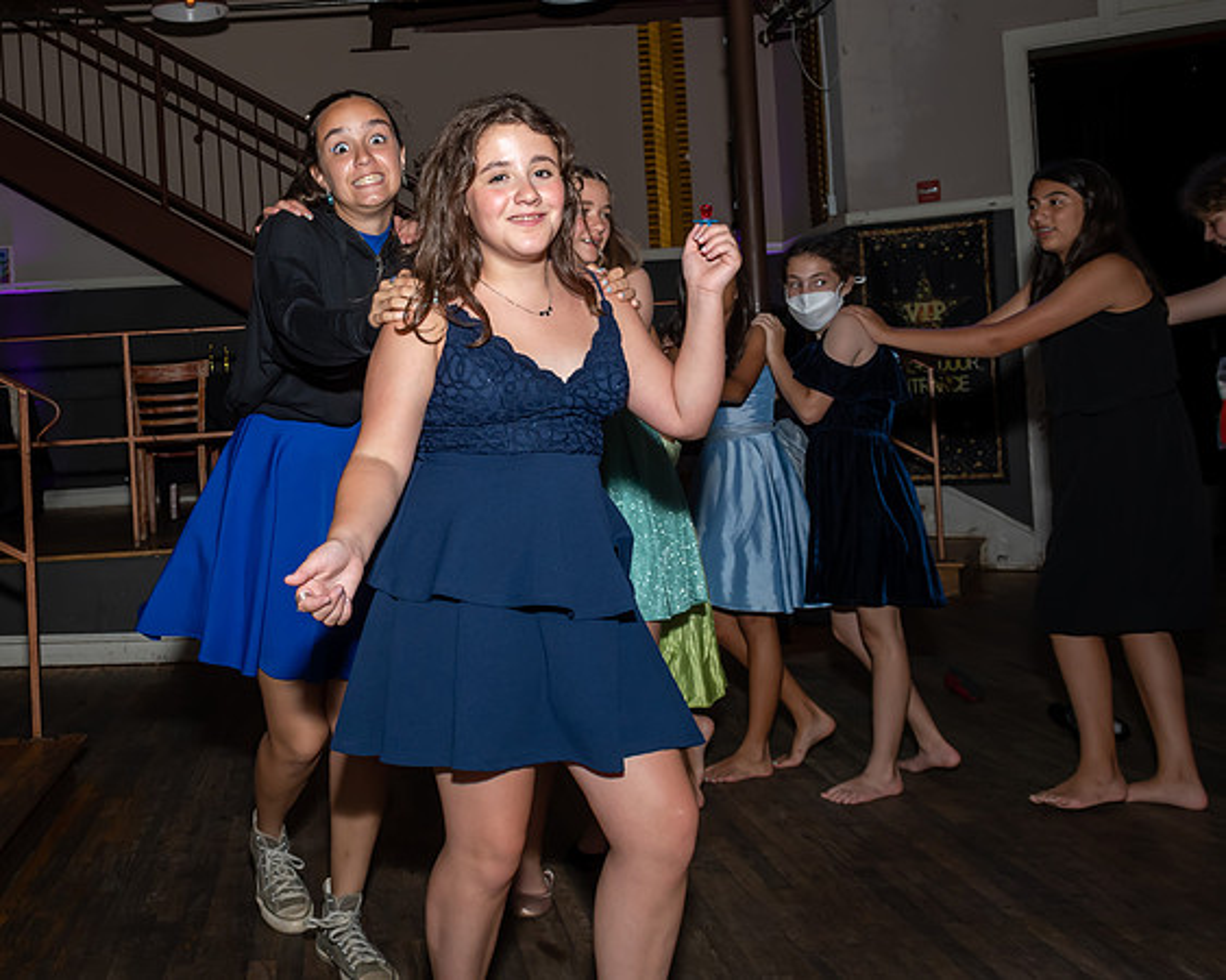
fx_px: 1306
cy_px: 381
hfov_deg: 49.0
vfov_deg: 40.9
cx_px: 368
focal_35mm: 36
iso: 400
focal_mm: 17
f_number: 6.3
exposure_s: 1/250
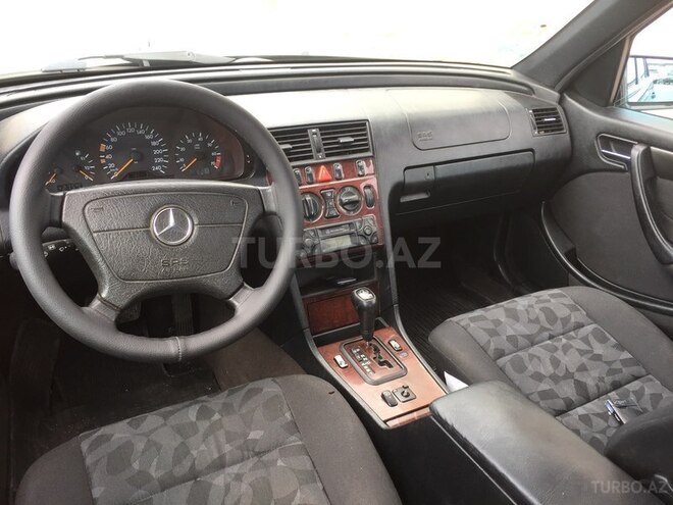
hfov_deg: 61.7
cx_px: 336
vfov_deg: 48.2
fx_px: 564
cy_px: 252
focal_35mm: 29
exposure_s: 1/100
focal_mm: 4.15
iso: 40
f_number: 2.2
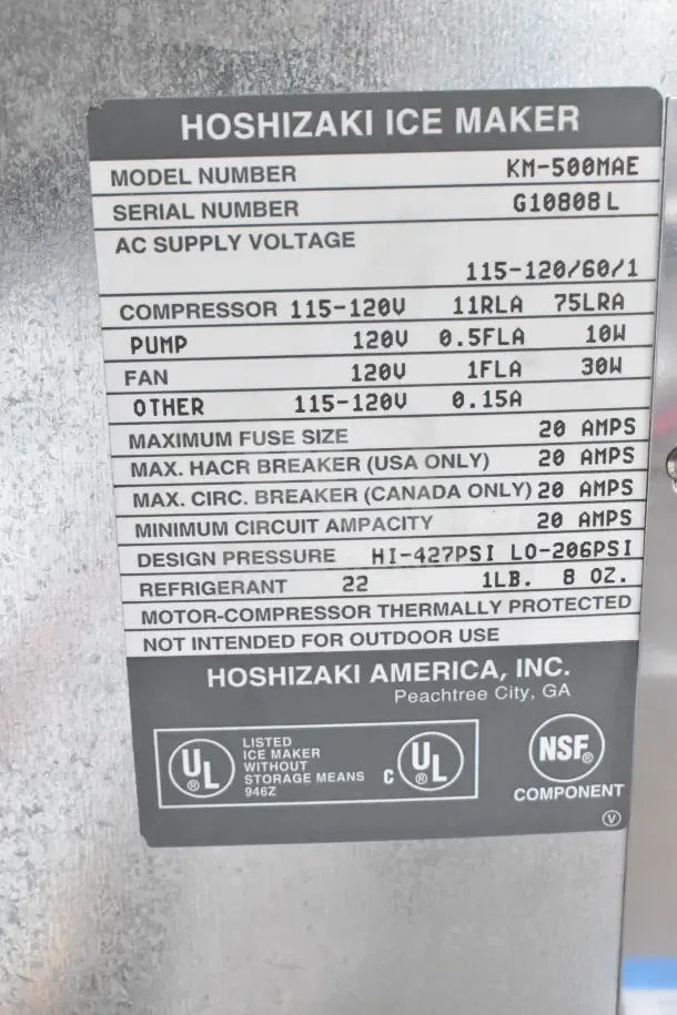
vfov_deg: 38.9
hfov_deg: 26.5
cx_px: 338
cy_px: 508
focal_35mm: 51
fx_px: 1439
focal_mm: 34
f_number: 9
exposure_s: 1/320
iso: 6400
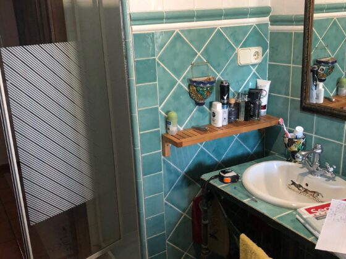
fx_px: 280
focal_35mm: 28
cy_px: 130
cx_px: 173
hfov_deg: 63.4
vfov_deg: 49.7
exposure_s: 1/15
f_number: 1.8
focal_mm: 3.99
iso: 100
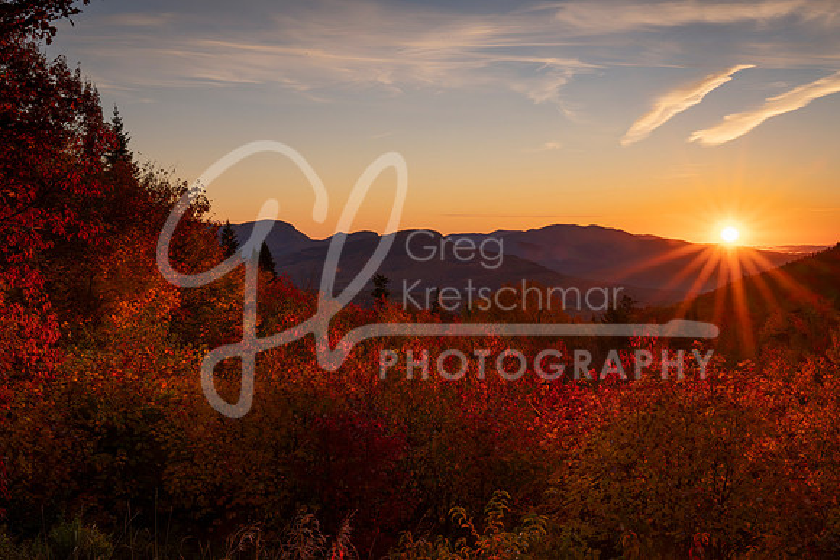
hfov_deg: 40.5
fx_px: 1137
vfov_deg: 27.7
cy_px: 257
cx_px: 455
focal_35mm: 49
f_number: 22
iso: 1250
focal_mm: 45
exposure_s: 1/100
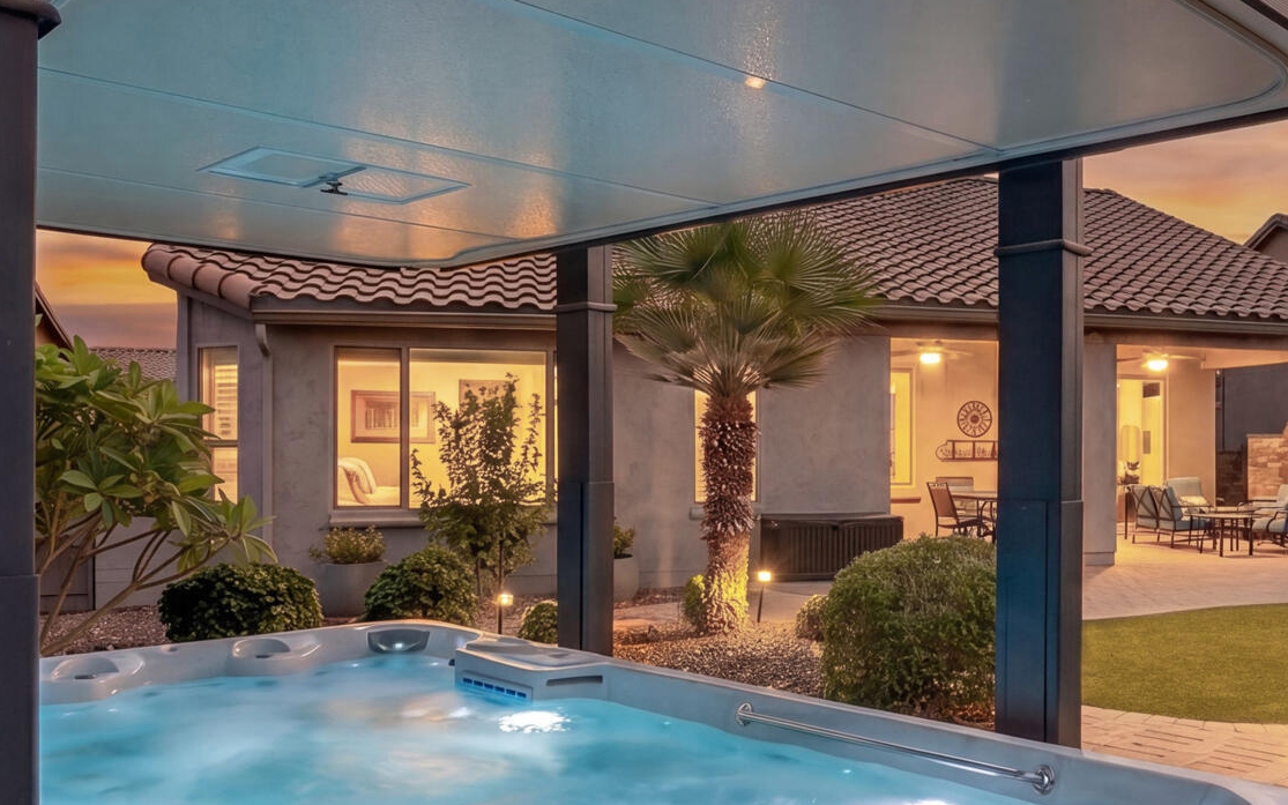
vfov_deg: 39.4
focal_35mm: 32
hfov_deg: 57.3
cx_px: 931
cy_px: 439
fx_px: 1123
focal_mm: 14
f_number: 9
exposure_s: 1/250
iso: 100
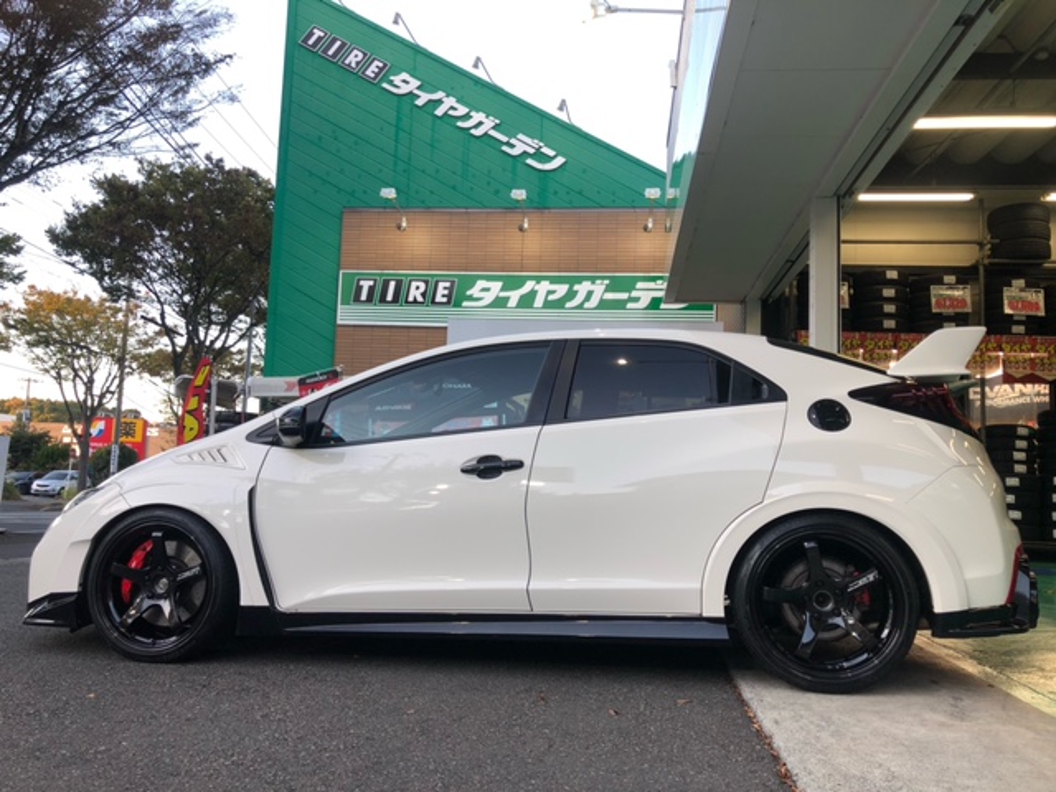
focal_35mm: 28
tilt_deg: +5.7
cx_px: 528
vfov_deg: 49.7
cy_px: 396
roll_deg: -1.3
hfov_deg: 63.4
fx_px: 854
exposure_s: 1/100
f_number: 1.8
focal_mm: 3.99
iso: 25
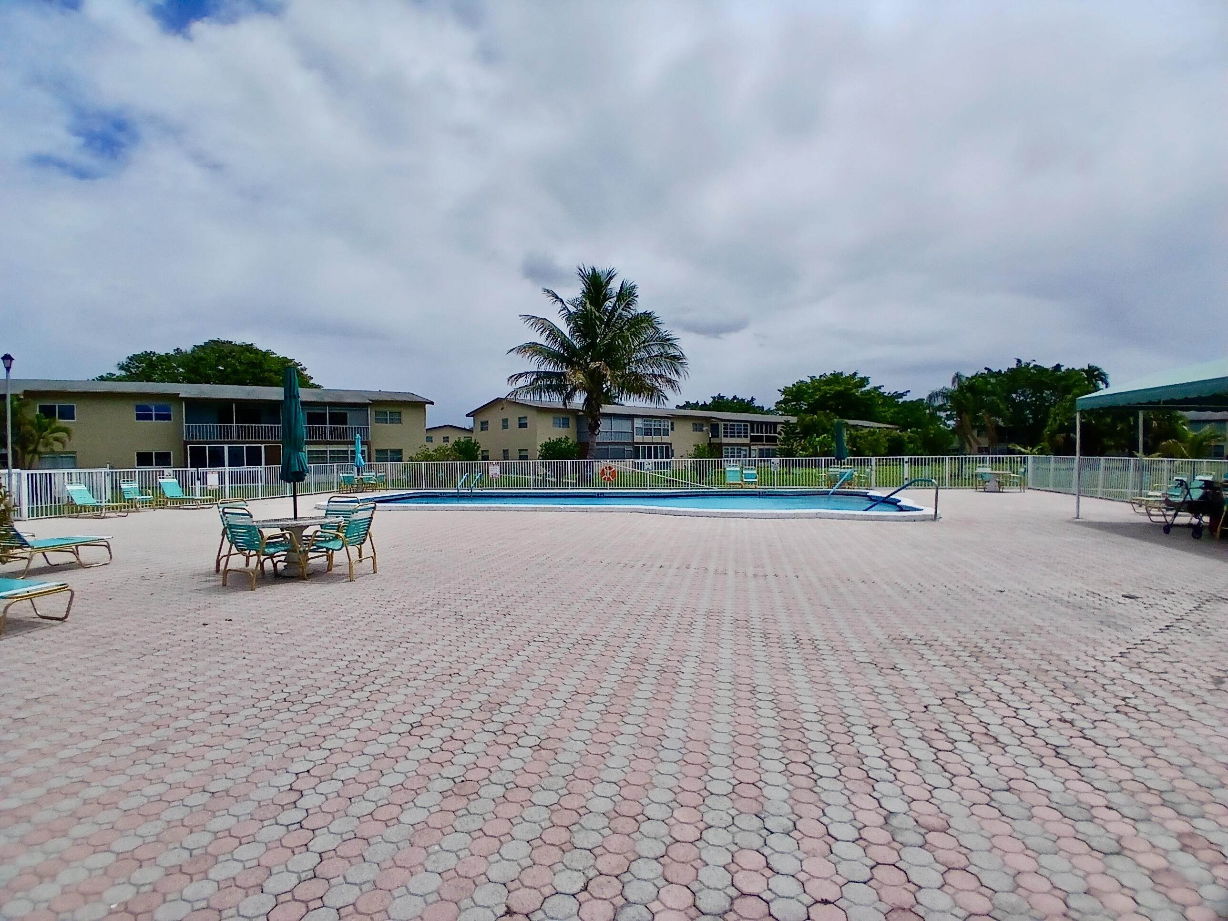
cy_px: 460
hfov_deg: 91.0
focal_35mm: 17
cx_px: 614
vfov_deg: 74.7
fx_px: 603
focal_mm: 1.4
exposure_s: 1/4274
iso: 50
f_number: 2.2
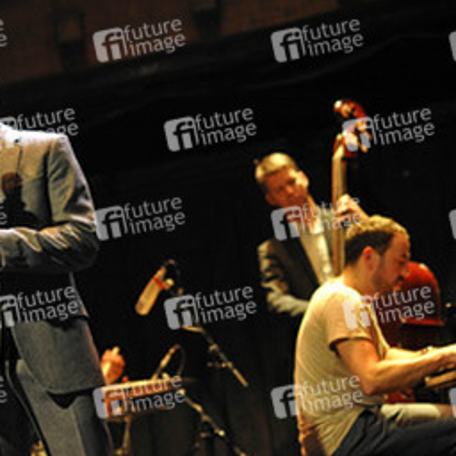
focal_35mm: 127
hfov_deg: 13.7
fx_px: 1893
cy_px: 264
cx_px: 163
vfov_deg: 13.7
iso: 3200
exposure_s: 1/160
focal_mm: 85
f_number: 2.8
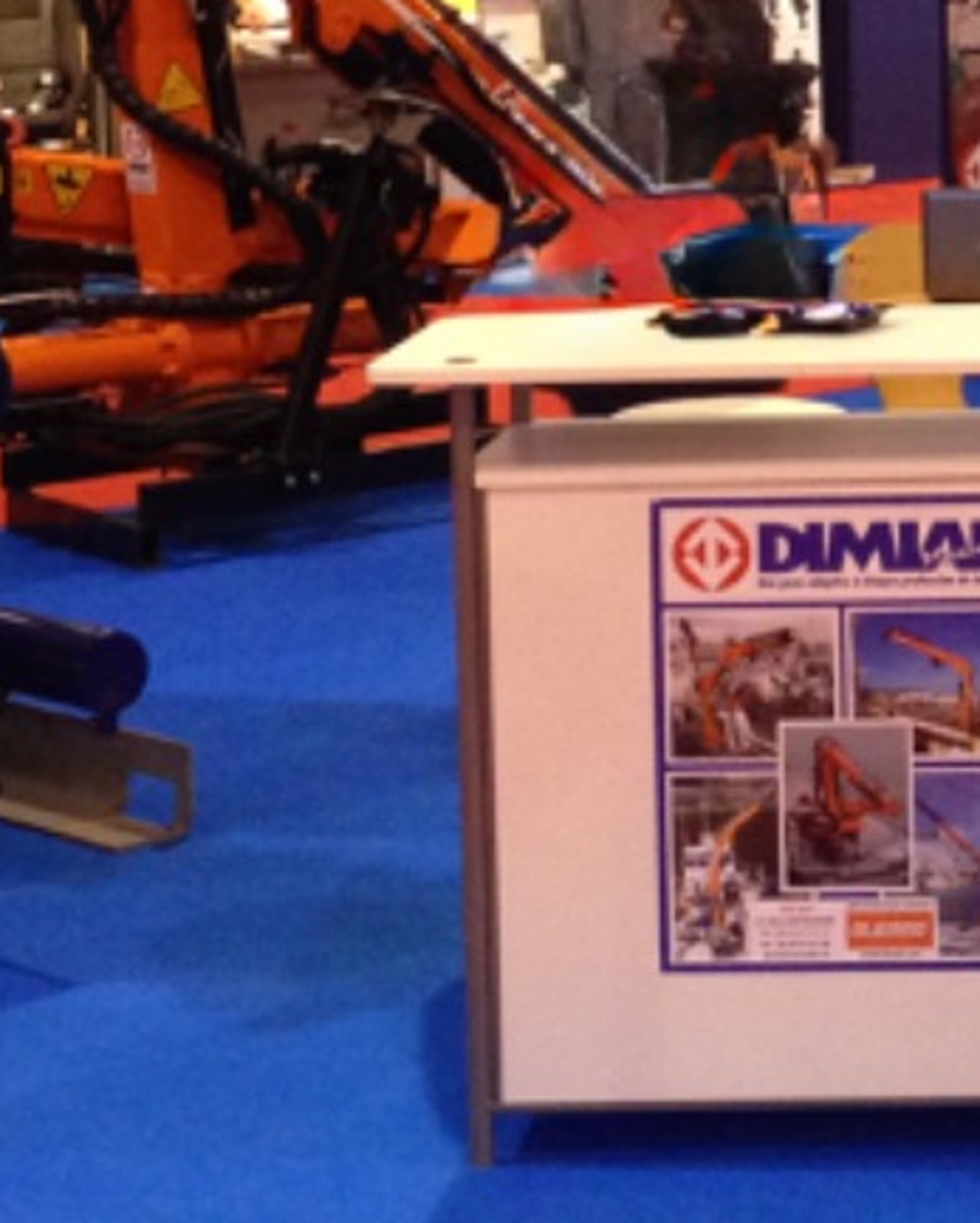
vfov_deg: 17.6
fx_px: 3875
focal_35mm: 107
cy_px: 59
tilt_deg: -2.9
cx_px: 1053
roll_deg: -0.2
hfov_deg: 14.1
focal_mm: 4.12
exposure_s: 1/20
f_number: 2.4
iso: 250
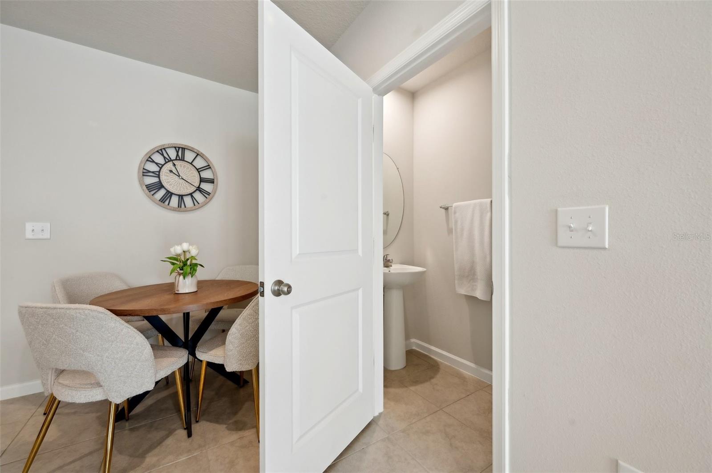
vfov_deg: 81.1
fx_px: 277
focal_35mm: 14
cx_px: 356
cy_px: 236
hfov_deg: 104.3
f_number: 8
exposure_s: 1/30
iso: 400
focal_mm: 14
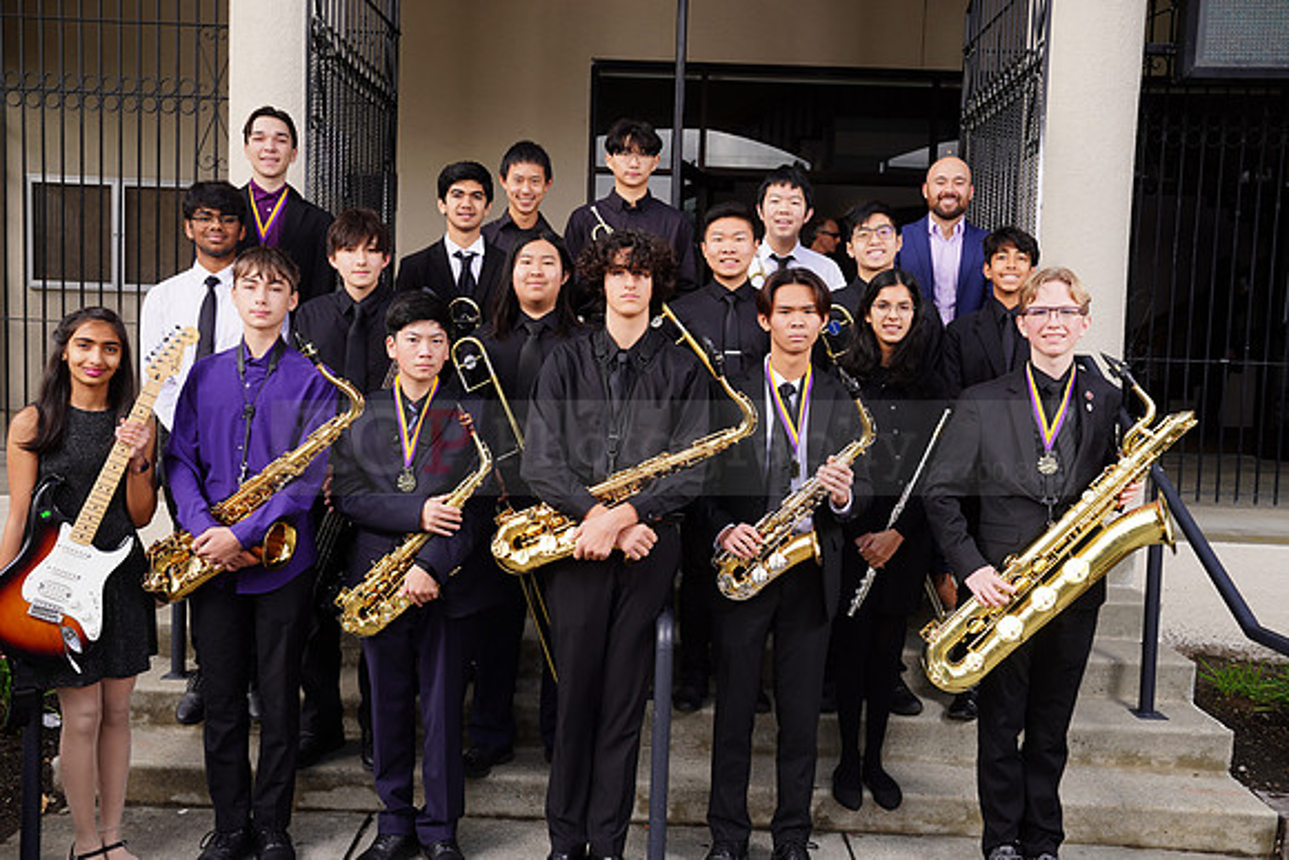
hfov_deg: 55.8
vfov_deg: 38.9
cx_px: 644
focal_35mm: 34
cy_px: 430
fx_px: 1218
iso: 100
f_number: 6.3
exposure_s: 1/200
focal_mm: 34
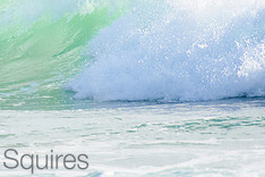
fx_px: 10967
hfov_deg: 1.4
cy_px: -29
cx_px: 1
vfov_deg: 0.9
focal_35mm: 1490
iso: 360
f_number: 5.6
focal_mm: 400
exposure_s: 1/2000
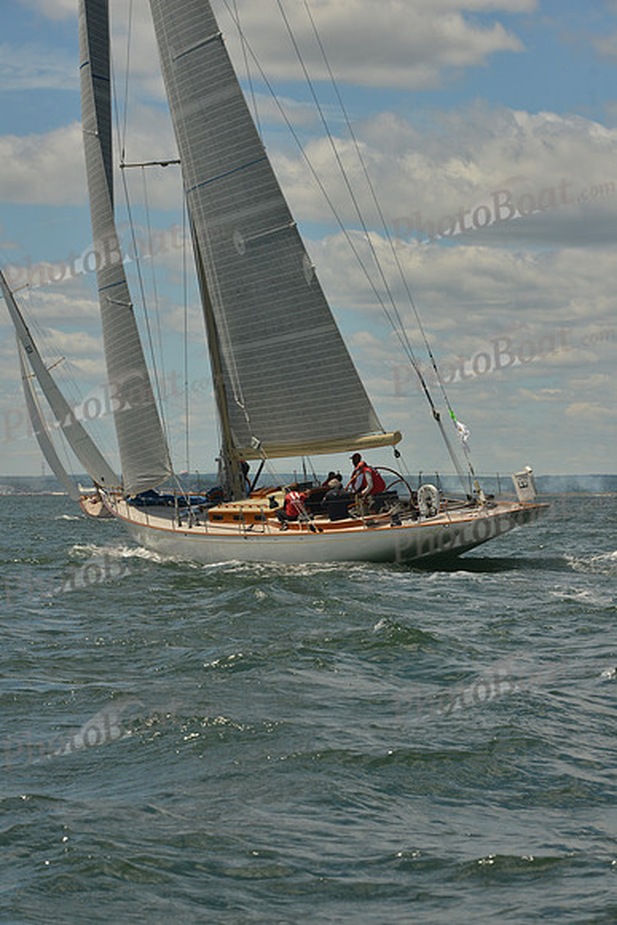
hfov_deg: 13.0
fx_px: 2698
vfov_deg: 19.5
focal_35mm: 105
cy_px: 462
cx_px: 308
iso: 400
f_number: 9
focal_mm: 105
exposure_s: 1/800
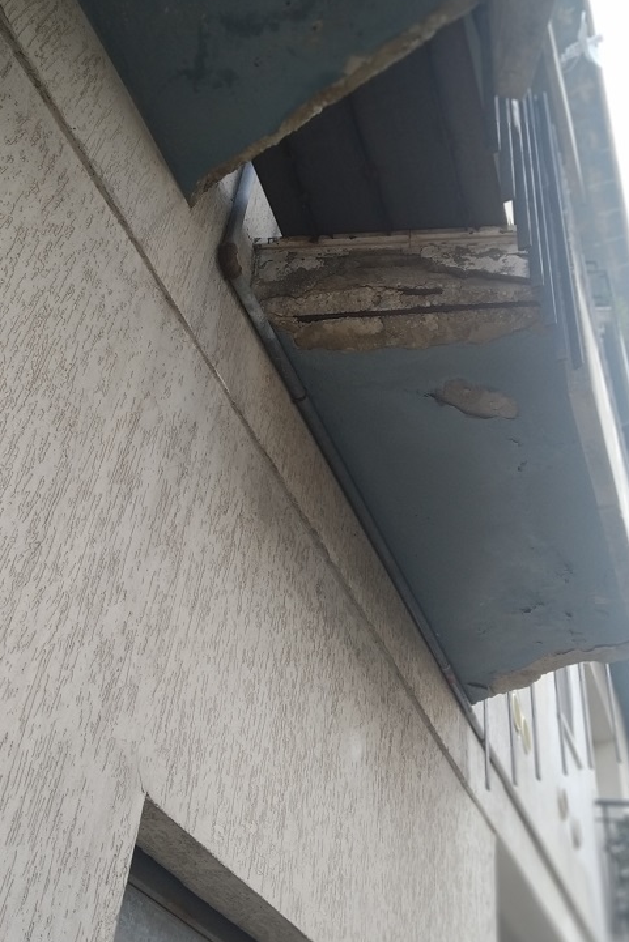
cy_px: 457
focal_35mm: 35
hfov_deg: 37.9
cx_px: 320
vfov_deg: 54.4
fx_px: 917
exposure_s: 1/132
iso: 100
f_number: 2.2
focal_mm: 3.82
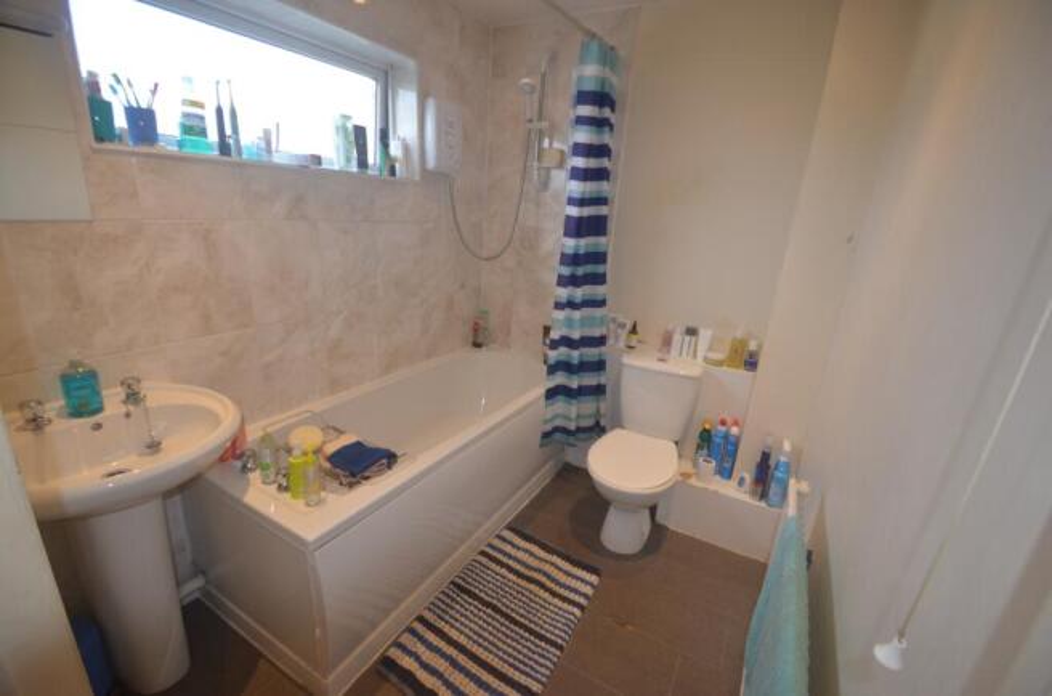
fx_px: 437
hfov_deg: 100.5
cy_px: 348
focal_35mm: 15
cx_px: 526
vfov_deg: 77.0
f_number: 3.5
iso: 400
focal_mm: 10
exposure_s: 1/100
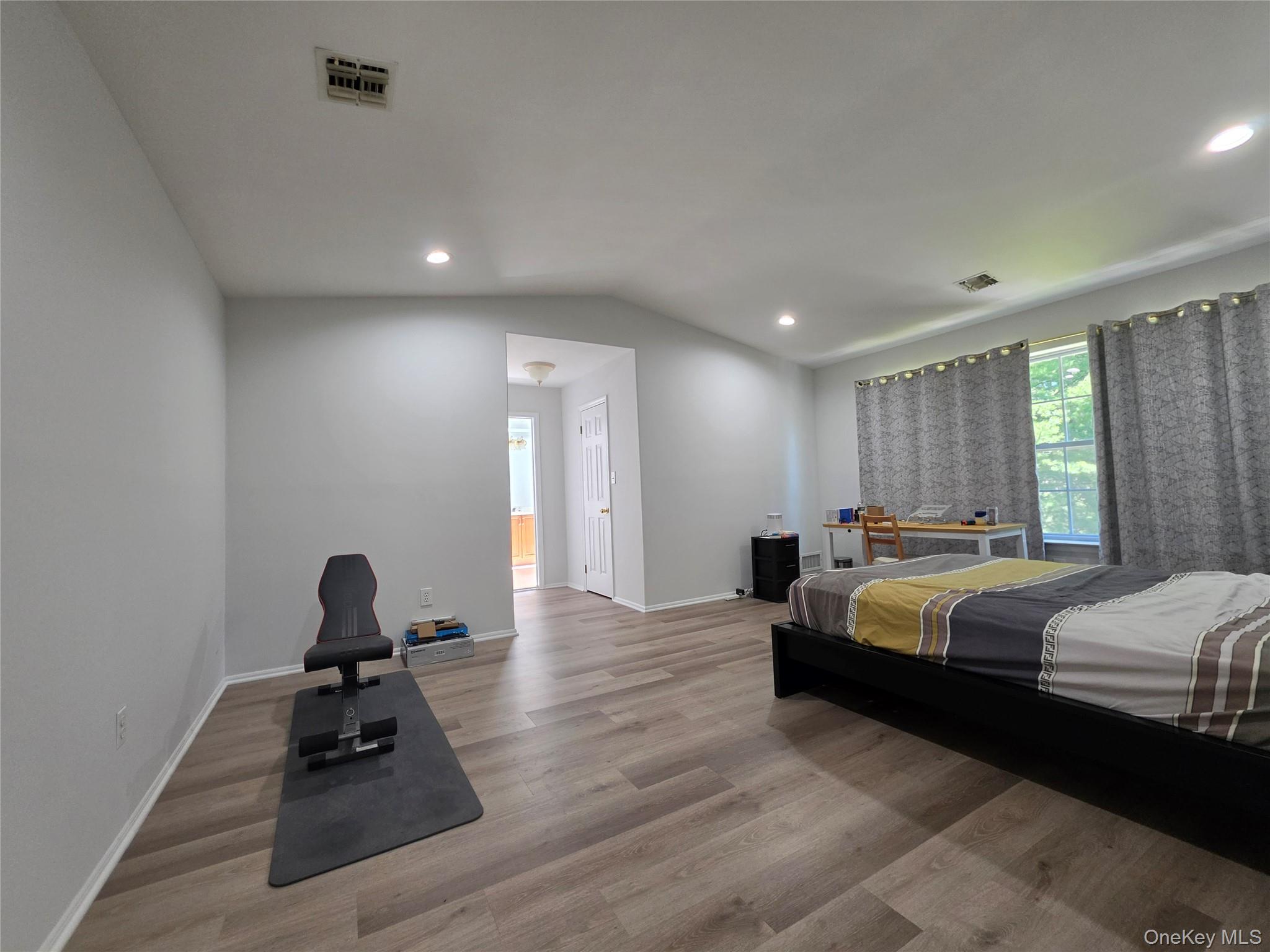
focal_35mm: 13
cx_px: 635
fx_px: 477
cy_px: 476
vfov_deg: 89.9
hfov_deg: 106.2
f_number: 1.9
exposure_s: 1/120
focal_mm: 2.2
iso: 200
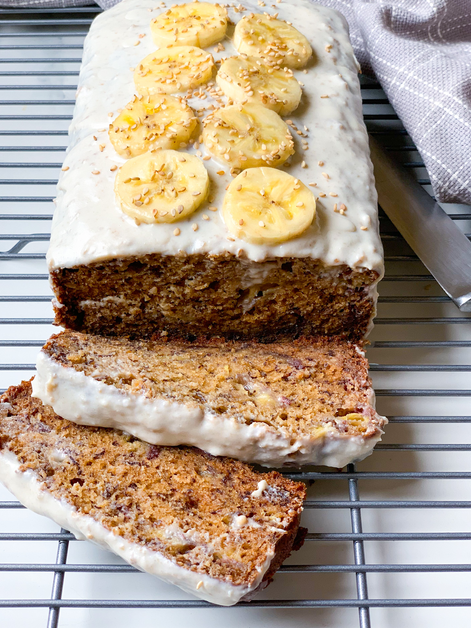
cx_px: 235
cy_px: 307
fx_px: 1016
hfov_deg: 26.1
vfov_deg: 34.4
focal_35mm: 56
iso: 50
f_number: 2.4
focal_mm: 6
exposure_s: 1/120
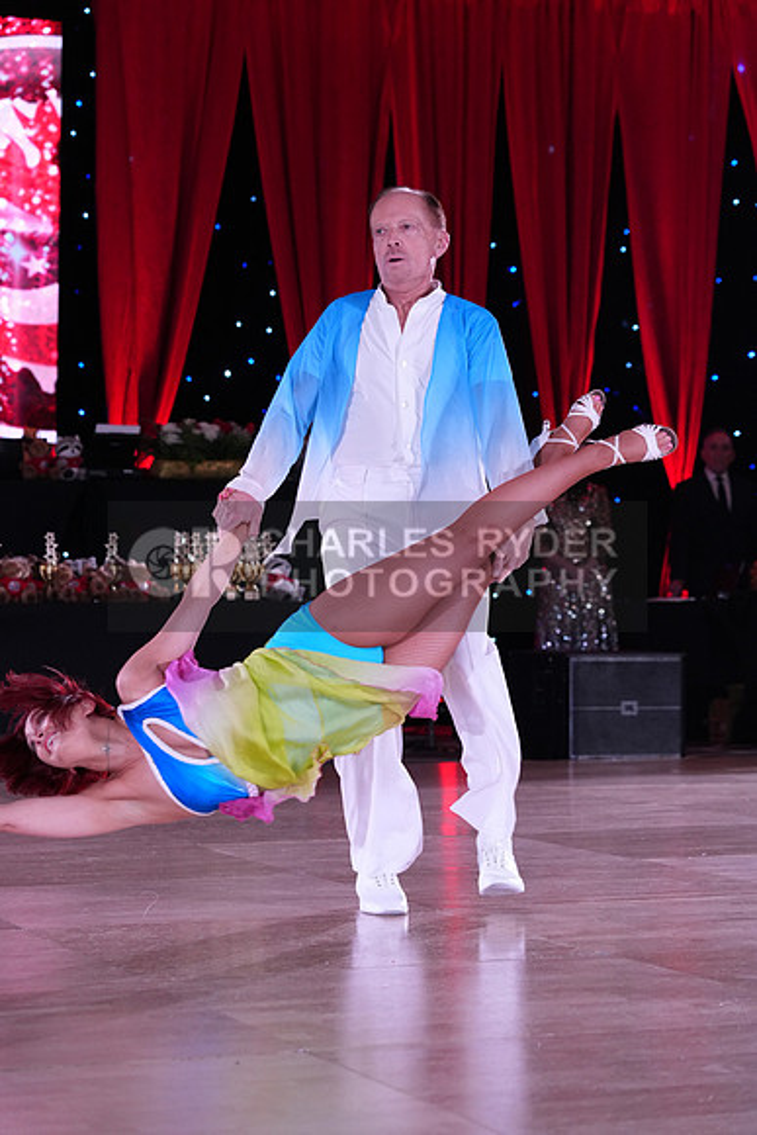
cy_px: 568
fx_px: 2963
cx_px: 378
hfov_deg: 14.6
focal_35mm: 94
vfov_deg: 21.7
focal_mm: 94
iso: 2500
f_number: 5
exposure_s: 1/250
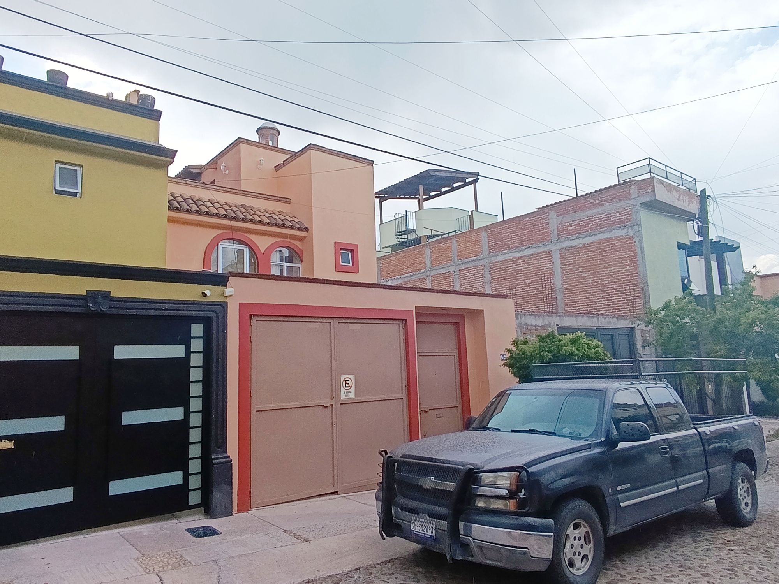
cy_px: 292
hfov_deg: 84.7
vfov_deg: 68.7
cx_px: 390
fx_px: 428
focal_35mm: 19
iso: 50
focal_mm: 1.65
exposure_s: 1/810
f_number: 2.2
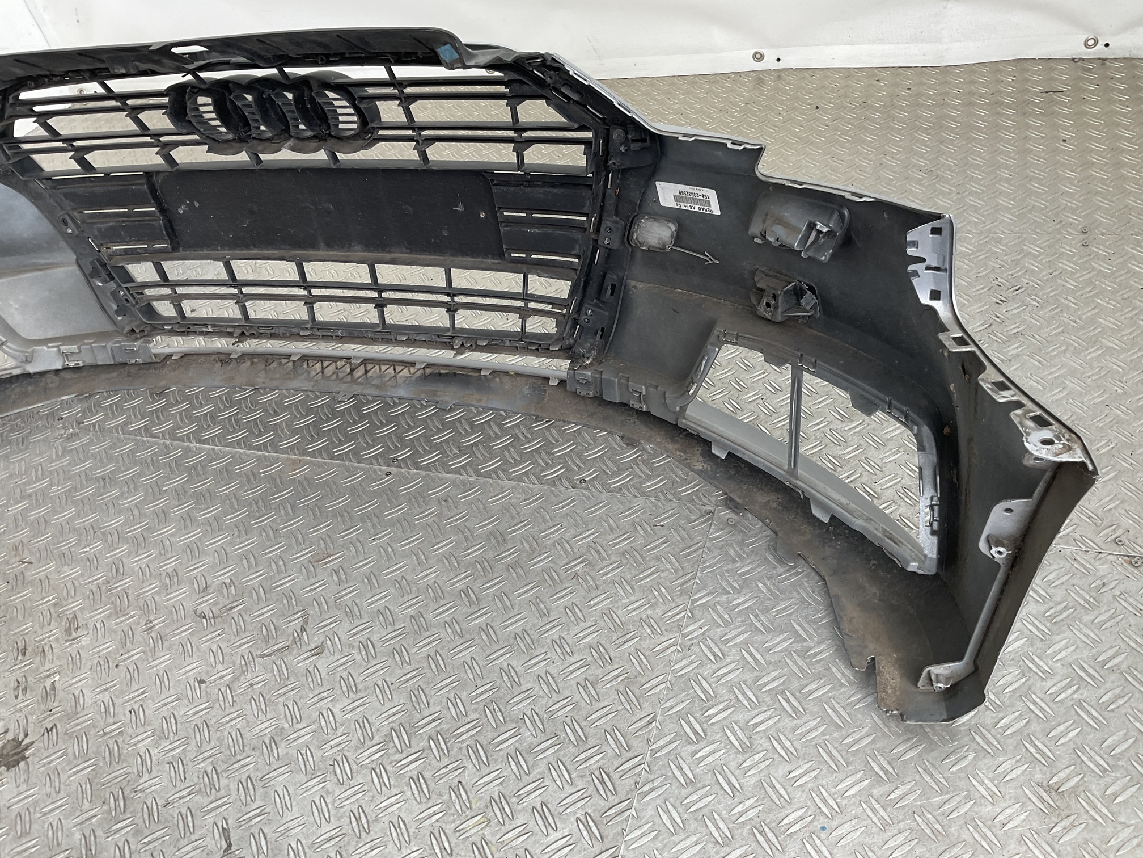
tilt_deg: -41.8
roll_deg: +14.1
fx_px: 958
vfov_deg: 48.2
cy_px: 429
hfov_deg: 61.7
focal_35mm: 29
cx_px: 572
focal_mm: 3
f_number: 1.8
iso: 20
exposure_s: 1/100
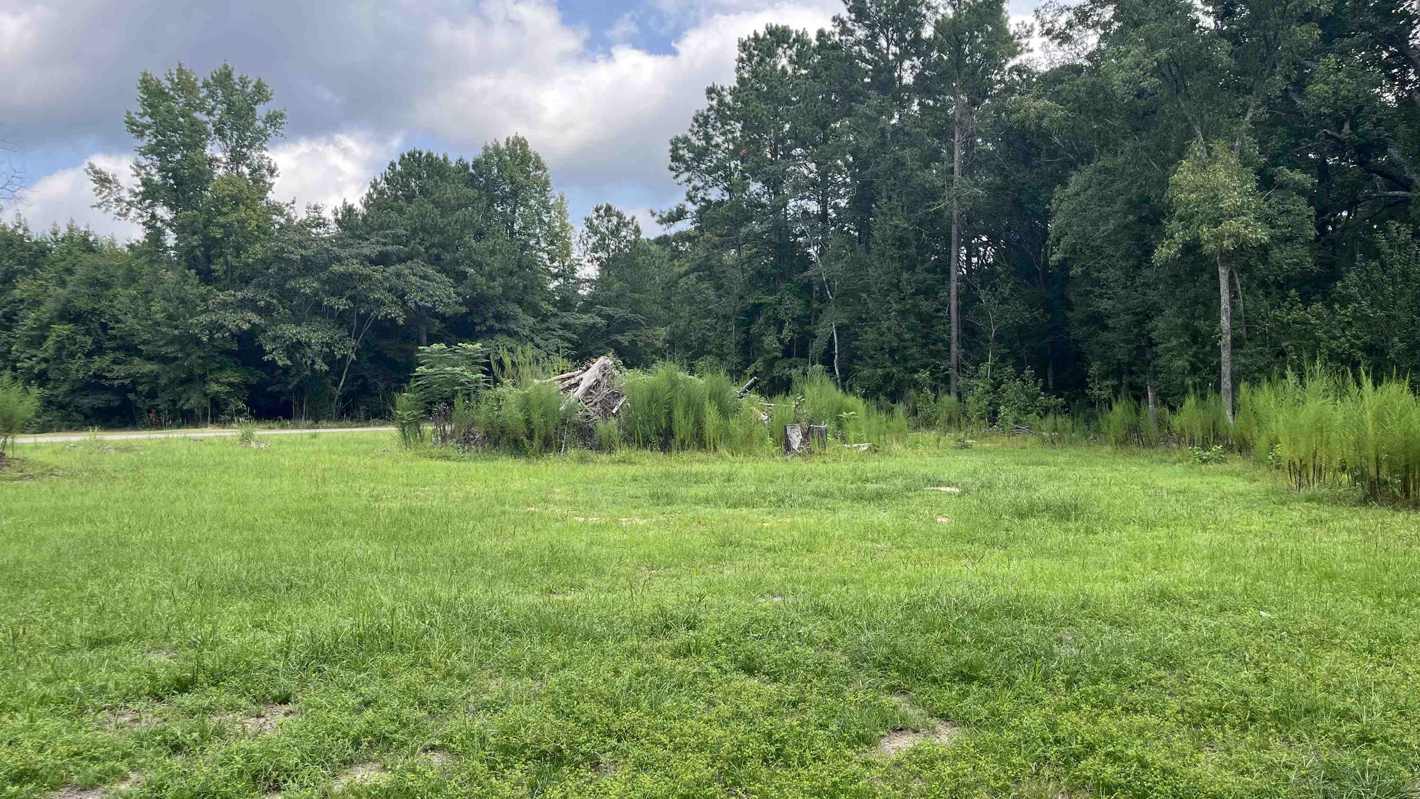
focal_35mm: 29
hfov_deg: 66.1
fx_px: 1092
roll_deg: +0.2
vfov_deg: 40.2
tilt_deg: -1.9
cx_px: 712
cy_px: 425
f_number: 1.6
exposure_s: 1/951
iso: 50
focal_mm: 5.1
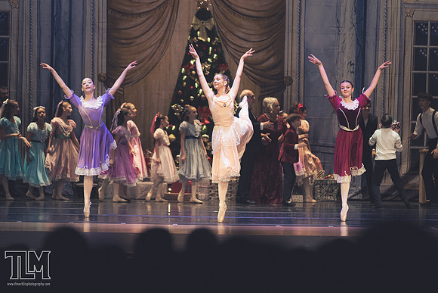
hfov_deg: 11.4
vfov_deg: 7.6
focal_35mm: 180
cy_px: 146
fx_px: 2190
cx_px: 219
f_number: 2.8
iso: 800
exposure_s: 1/320
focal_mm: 180
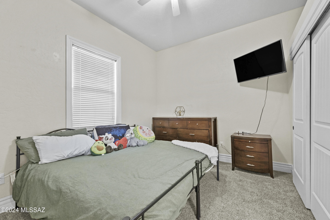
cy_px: 110
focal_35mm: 15
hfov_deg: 100.4
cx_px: 165
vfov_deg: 77.3
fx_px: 137
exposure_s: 1/6
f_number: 5.6
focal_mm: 10
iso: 400
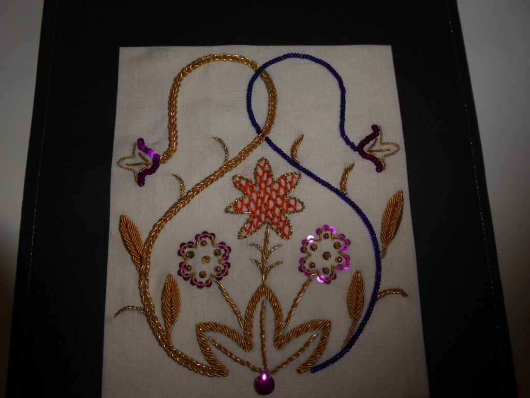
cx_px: 265
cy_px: 199
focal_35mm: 24
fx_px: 367
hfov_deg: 71.6
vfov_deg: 56.8
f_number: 3.3
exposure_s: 1/60
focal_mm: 4.3
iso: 100
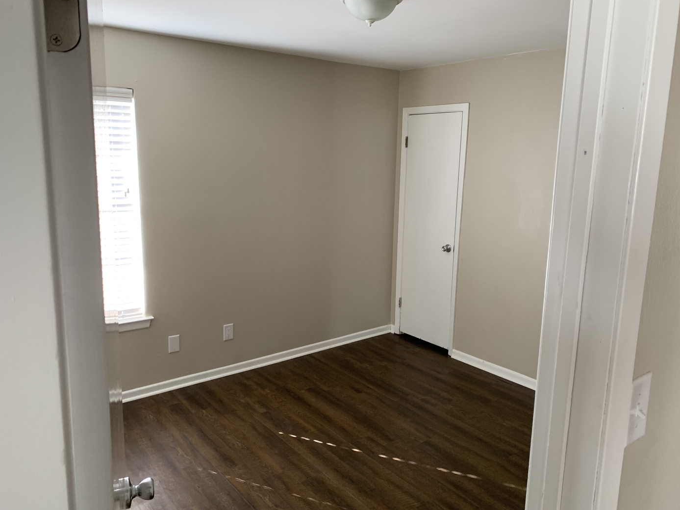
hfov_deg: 65.3
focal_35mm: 27
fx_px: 530
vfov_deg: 51.3
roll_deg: -0.8
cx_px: 337
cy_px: 262
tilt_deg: -9.9
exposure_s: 1/60
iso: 100
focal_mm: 4.25
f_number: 1.8
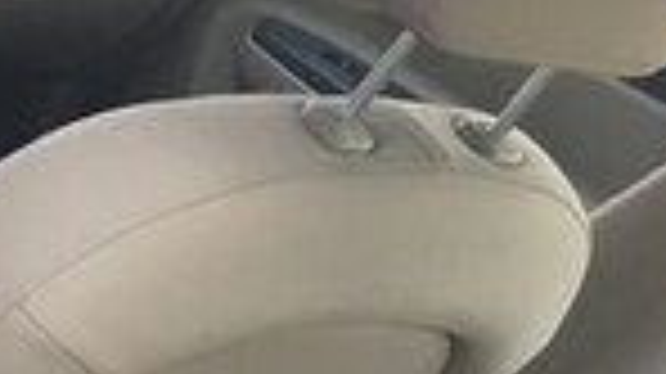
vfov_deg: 8.4
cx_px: -158
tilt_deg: -32.2
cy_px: 602
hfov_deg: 14.7
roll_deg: -20.1
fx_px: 2488
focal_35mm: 141
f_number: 2.2
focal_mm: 4.15
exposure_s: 1/33
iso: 25
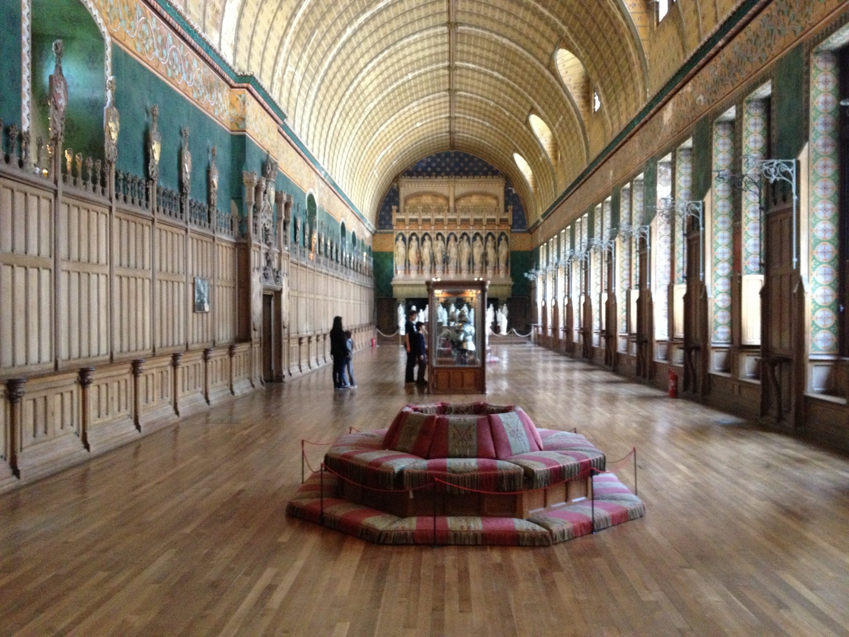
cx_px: 424
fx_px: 858
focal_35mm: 35
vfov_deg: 40.7
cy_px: 318
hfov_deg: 52.6
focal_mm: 4.28
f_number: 2.4
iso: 400
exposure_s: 1/20
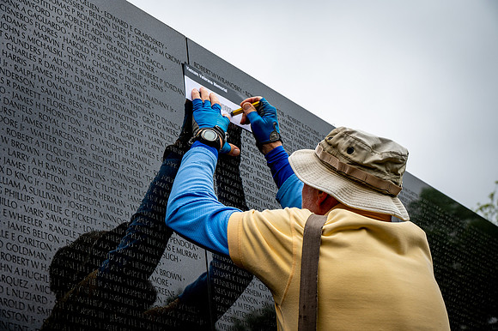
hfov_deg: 30.1
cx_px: 249
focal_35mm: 67
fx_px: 926
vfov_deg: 20.3
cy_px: 166
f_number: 8
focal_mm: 67
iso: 200
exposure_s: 1/640
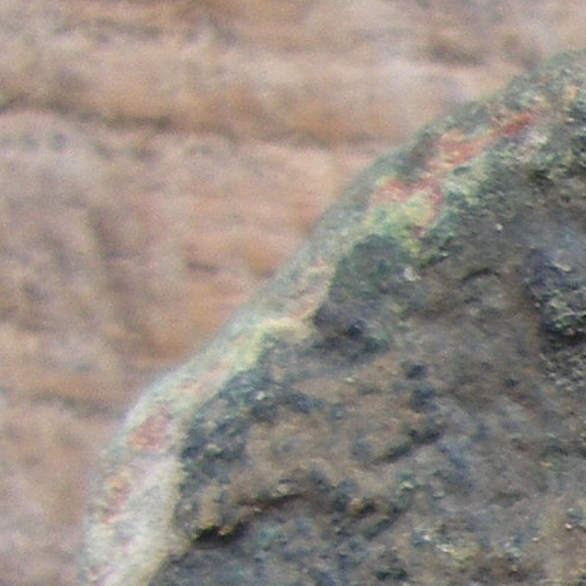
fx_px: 3965
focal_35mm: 207
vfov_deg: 8.3
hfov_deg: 7.8
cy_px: 764
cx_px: 1481
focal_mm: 7.8
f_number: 2.8
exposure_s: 1/40
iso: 100
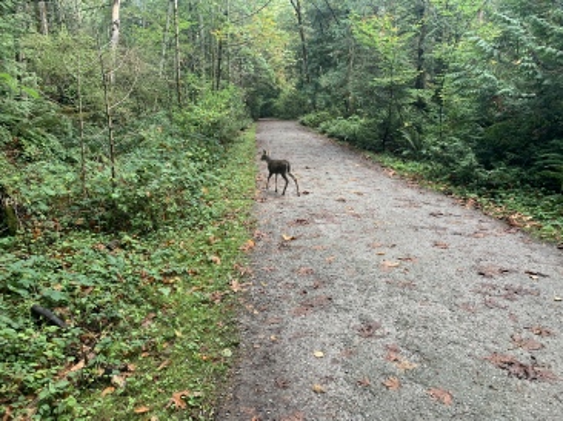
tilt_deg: -11.9
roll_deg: +2.4
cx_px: 282
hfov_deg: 67.3
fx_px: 423
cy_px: 210
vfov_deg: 53.0
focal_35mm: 26
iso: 100
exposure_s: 1/75
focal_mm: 4.25
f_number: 1.8
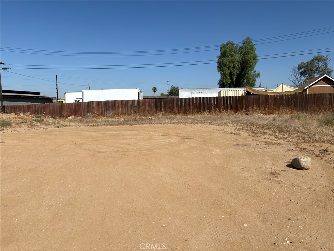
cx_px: 167
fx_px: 251
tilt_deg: -4.9
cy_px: 126
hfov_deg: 67.3
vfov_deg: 53.1
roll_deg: -0.3
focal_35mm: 26
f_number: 1.6
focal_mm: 5.96
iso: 50
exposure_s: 1/5814
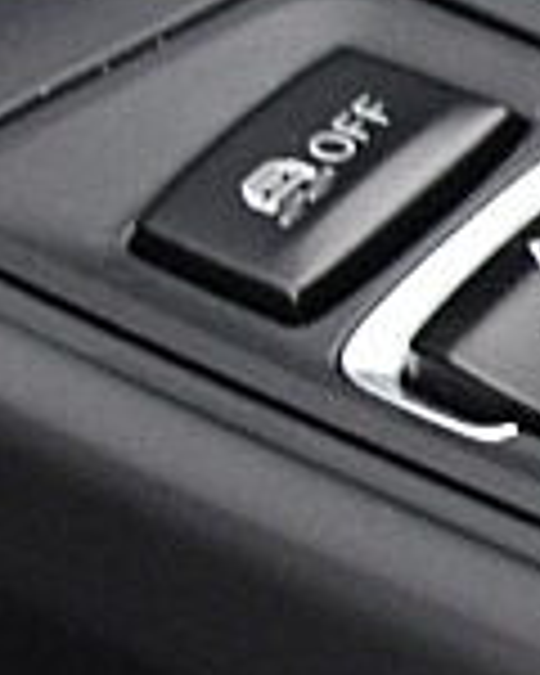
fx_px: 9130
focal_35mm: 457
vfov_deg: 4.2
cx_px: 3002
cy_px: -734
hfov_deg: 3.1
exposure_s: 1/60
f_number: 8
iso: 500
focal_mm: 30
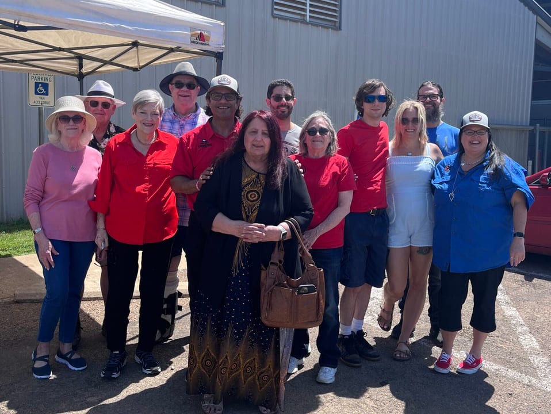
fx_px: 414
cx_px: 276
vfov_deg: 53.1
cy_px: 207
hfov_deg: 67.3
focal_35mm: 26
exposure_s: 1/1695
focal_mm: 5.1
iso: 50
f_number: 1.6
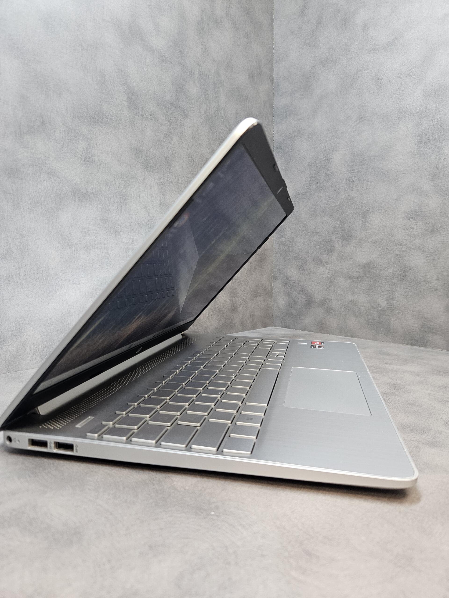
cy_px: 299
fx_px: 398
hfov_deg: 58.9
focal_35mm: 23
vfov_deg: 73.9
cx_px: 224
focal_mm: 5.4
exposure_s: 1/142
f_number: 1.8
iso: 320
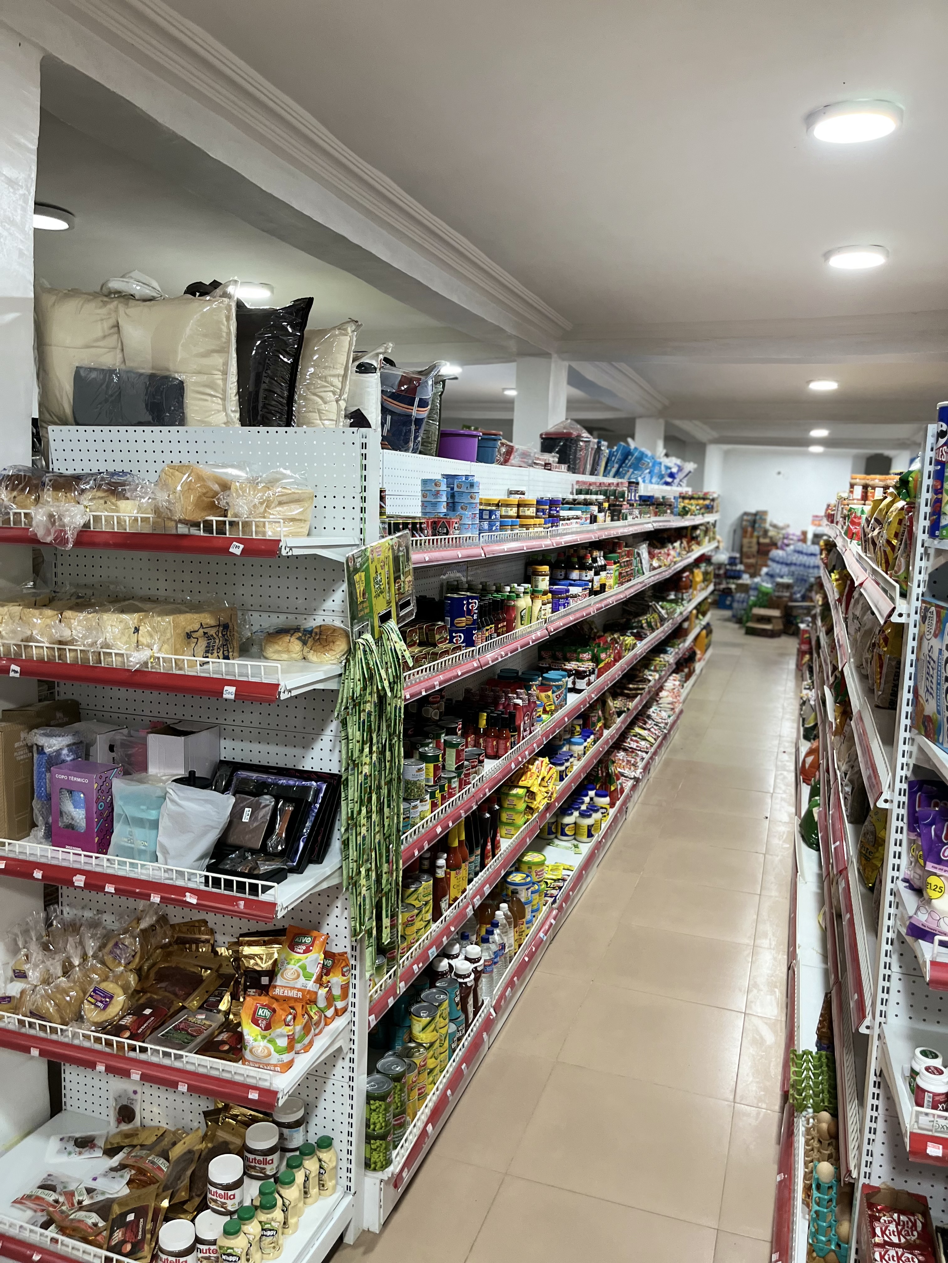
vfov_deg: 67.3
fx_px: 949
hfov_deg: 53.1
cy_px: 632
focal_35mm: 26
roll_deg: -1.1
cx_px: 474
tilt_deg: -7.6
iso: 200
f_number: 1.6
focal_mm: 5.1
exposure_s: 1/50
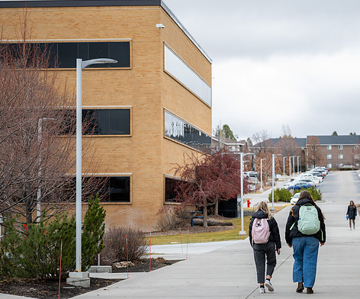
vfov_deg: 14.1
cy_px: 165
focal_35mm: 112
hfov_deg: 16.8
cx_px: 258
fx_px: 1211
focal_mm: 70
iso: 250
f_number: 2.8
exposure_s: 1/400
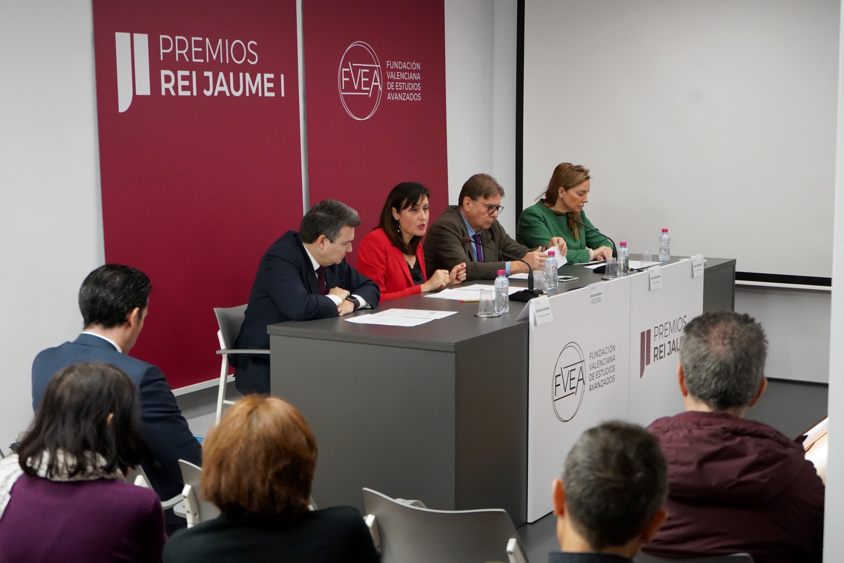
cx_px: 422
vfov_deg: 23.8
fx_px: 1336
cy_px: 282
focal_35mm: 57
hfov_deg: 35.1
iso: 5000
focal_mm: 57
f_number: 5
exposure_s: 1/200
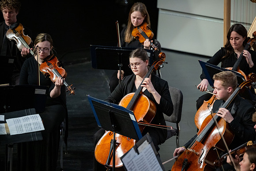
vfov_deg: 6.9
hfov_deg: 10.3
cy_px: 86
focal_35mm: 200
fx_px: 1422
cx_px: 128
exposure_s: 1/500
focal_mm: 200
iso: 1600
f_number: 2.8
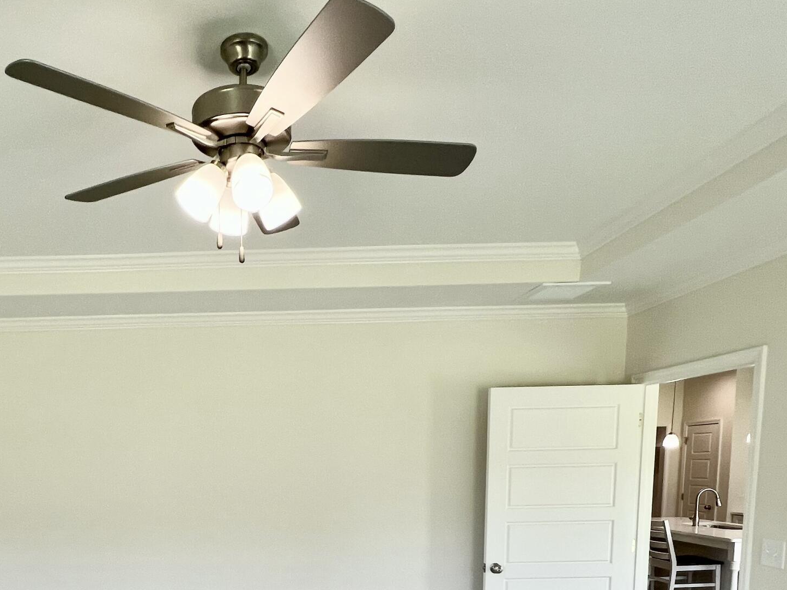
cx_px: 223
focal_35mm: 27
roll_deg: +0.4
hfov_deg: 62.5
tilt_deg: -6.3
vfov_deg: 46.0
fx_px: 614
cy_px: 541
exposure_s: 1/120
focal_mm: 1.57
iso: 50
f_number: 1.8
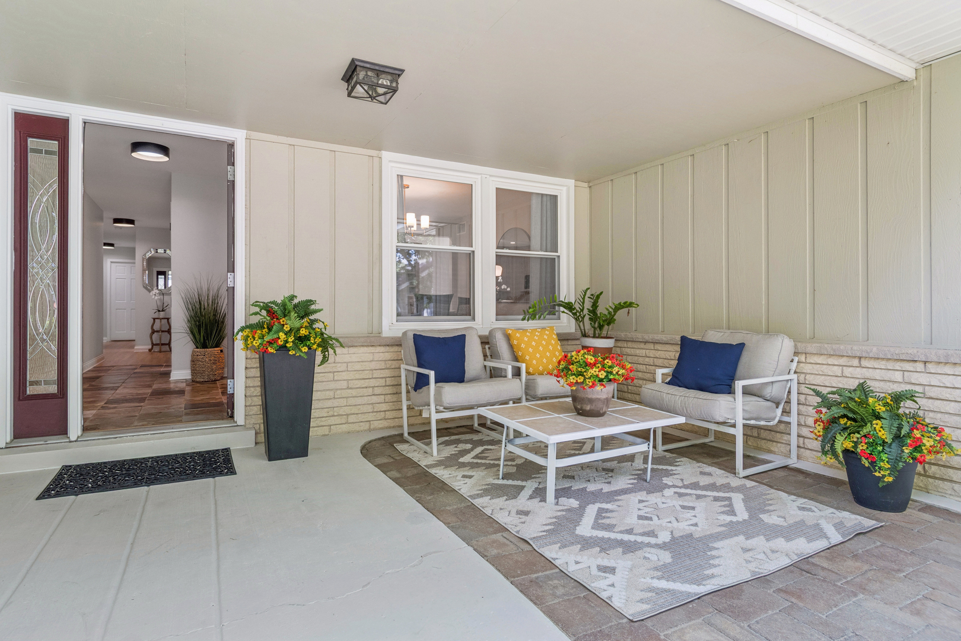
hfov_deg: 90.0
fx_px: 480
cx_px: 480
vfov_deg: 67.4
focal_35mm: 18
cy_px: 320
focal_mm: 12
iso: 250
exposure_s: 1/30
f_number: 8
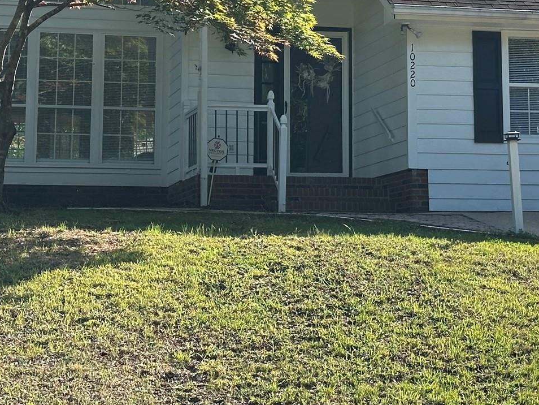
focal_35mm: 103
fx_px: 1604
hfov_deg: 19.0
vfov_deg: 14.2
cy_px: 32
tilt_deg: +9.2
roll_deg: -0.1
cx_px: 338
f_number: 1.78
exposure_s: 1/1242
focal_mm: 6.86
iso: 64
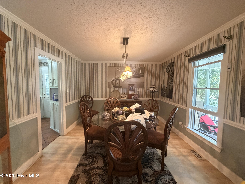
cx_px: 122
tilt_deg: -2.7
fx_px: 99
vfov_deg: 85.7
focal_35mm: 14
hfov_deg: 102.1
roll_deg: -1.1
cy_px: 92
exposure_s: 1/60
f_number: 2.2
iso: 500
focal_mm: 2.22
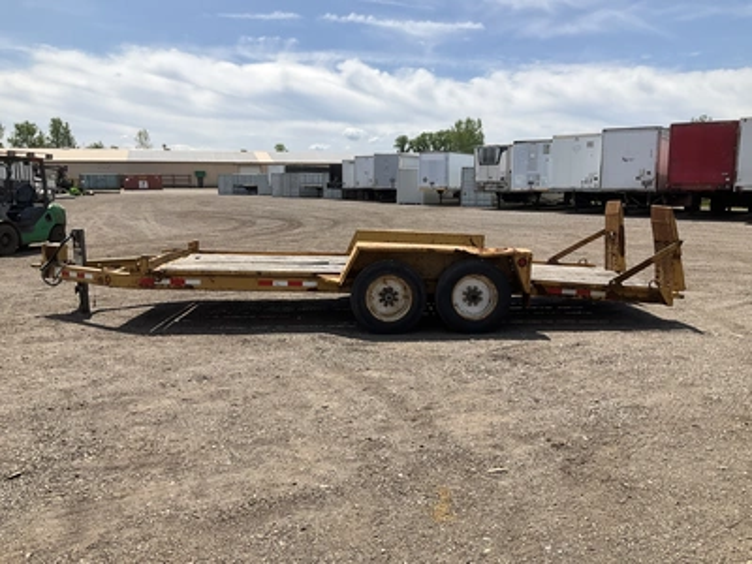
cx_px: 376
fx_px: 630
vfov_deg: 48.2
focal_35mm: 29
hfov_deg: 61.7
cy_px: 282
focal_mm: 3
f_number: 1.8
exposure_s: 1/2538
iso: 25
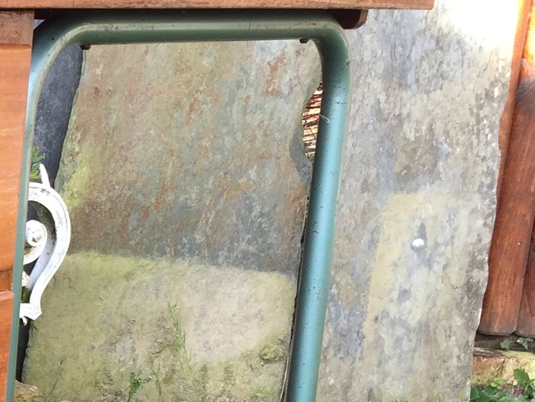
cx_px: -309
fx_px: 1608
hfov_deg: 16.8
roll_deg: -3.6
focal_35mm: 104
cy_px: 433
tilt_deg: -15.2
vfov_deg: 14.0
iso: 32
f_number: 2.2
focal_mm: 4.15
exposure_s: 1/115
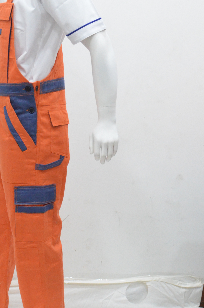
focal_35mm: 72
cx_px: 7
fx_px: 615
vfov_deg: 28.1
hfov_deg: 18.4
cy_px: 145
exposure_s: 1/80
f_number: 5.6
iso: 4000
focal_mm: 24
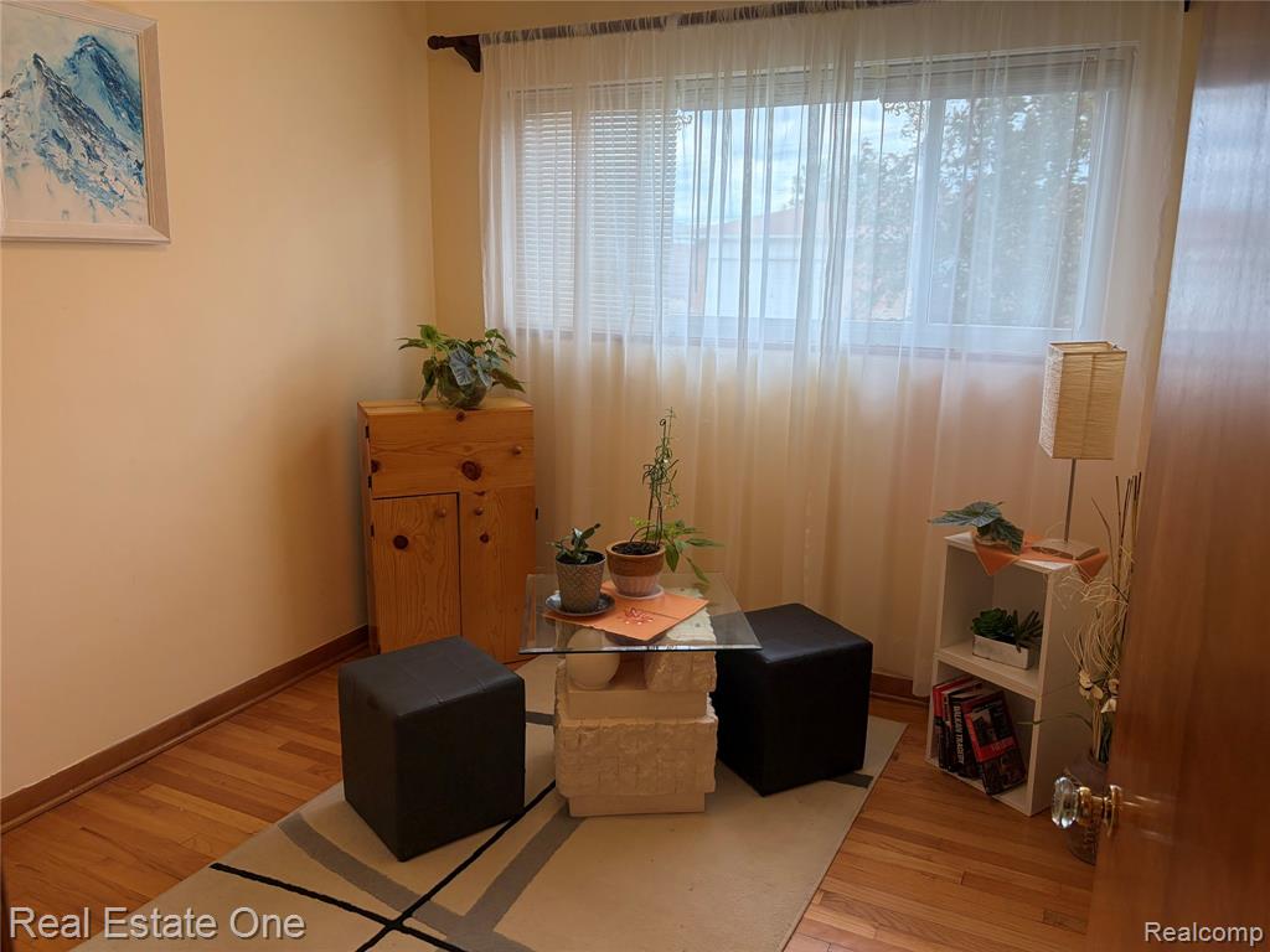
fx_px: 954
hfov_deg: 67.3
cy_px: 476
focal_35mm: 26
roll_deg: -0.5
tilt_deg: -12.3
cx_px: 635
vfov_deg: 53.1
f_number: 1.6
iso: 100
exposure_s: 1/221
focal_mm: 5.96
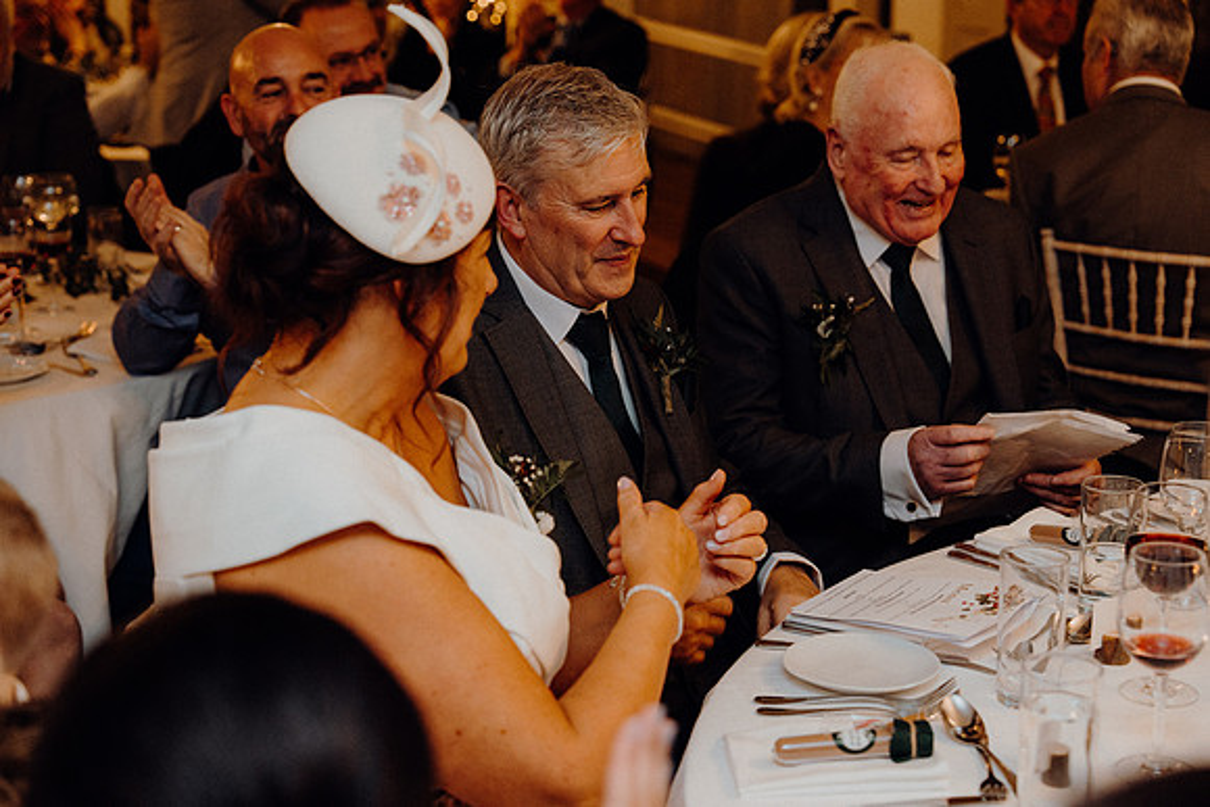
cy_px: 404
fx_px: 2084
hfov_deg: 32.4
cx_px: 605
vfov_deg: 21.9
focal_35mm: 62
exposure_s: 1/160
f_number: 3.5
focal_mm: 62
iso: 2500
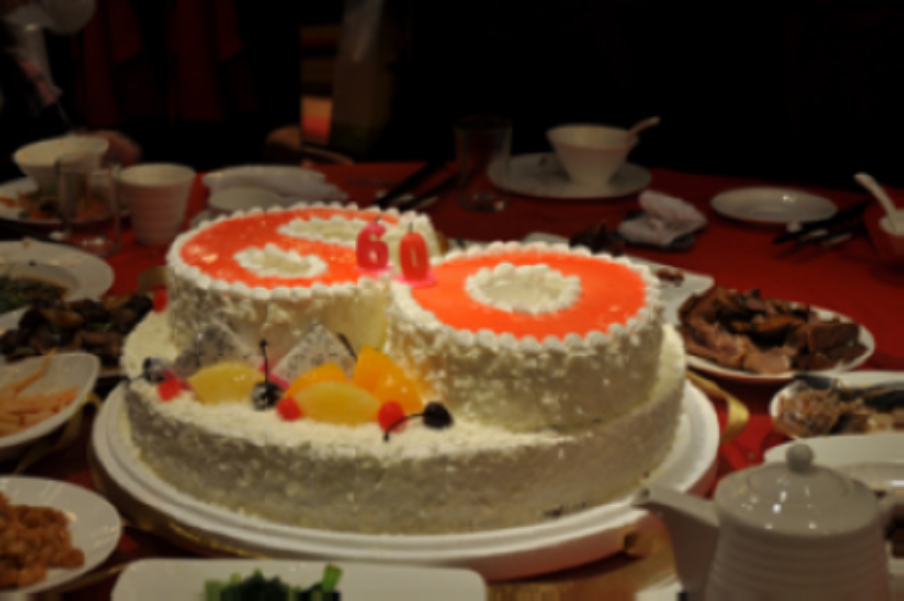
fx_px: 1957
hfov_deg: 26.0
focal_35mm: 78
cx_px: 452
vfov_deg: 17.5
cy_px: 300
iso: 220
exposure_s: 1/60
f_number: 6.7
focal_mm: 52
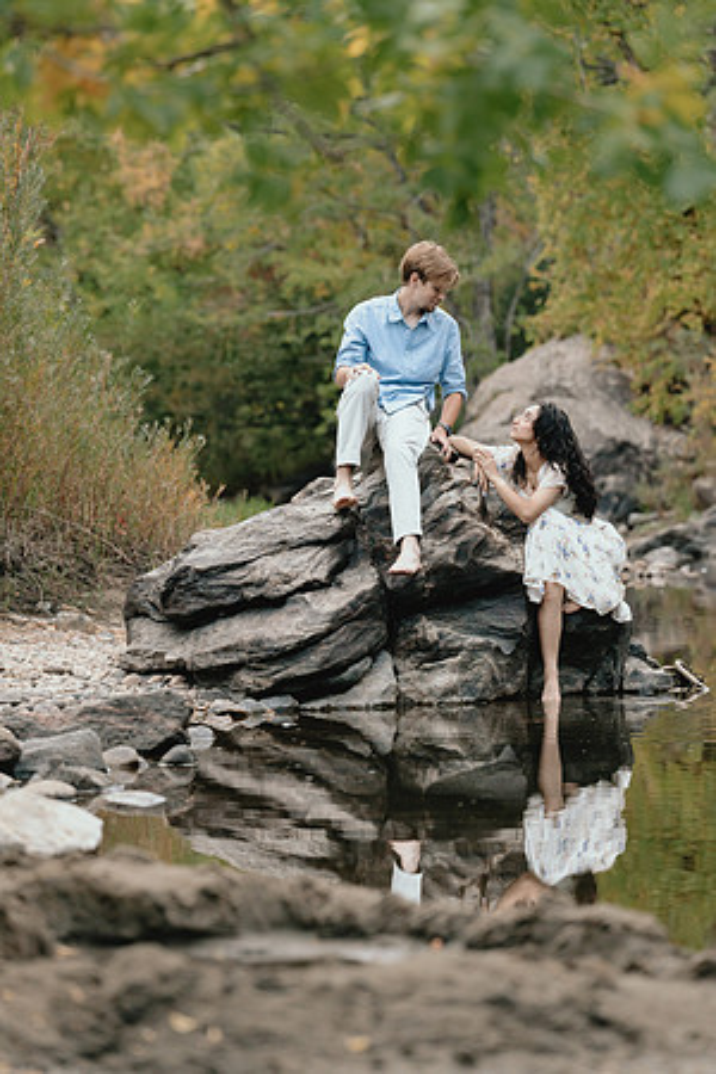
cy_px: 537
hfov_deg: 10.2
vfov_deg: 15.3
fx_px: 3997
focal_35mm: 134
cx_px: 358
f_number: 3.5
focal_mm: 134
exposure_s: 1/200
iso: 1000
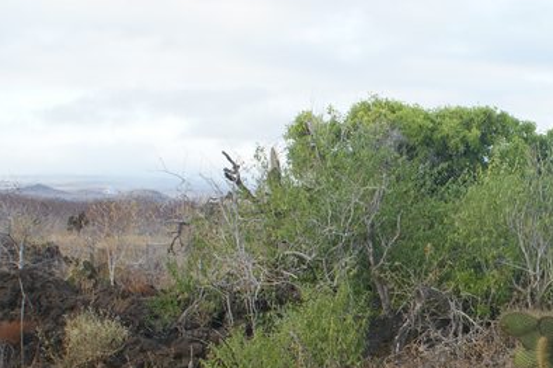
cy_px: 353
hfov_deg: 21.1
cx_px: 427
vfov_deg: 14.0
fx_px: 1473
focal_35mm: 96
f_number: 6.3
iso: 100
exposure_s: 1/60
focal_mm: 28
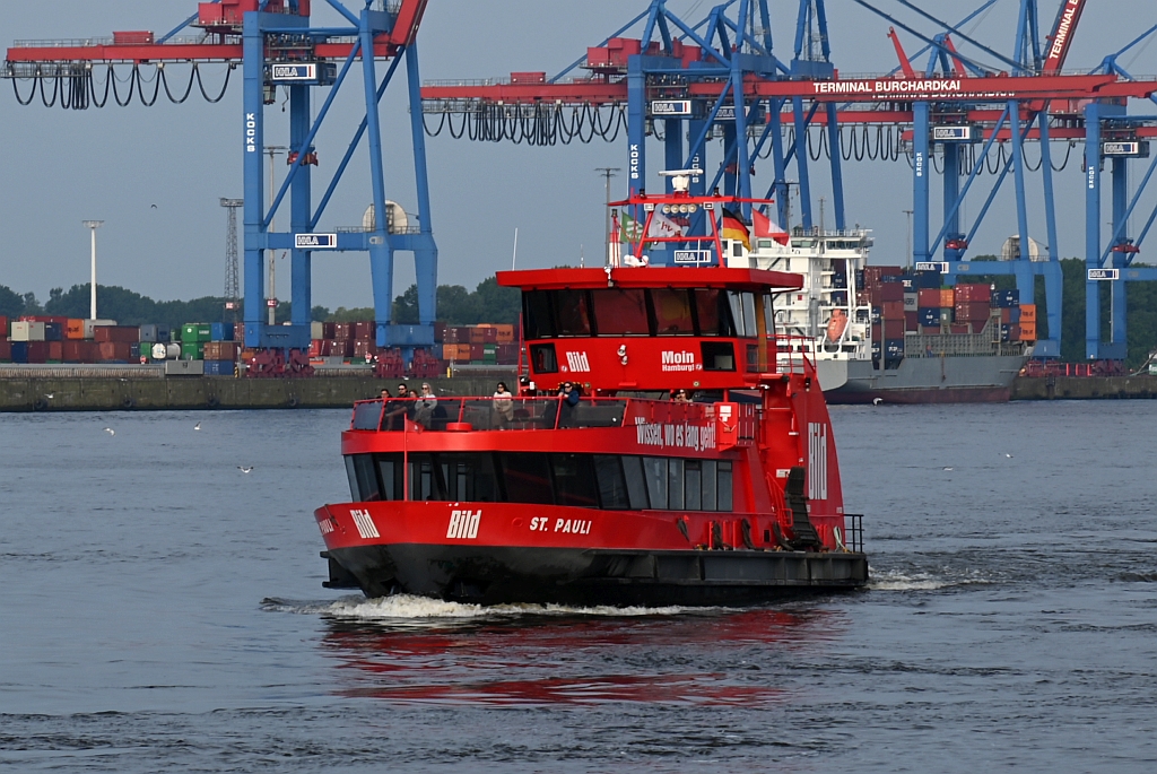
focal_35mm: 120
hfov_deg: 17.0
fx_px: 3860
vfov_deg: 11.4
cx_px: 578
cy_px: 387
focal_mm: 120
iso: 100
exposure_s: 1/125
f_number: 9
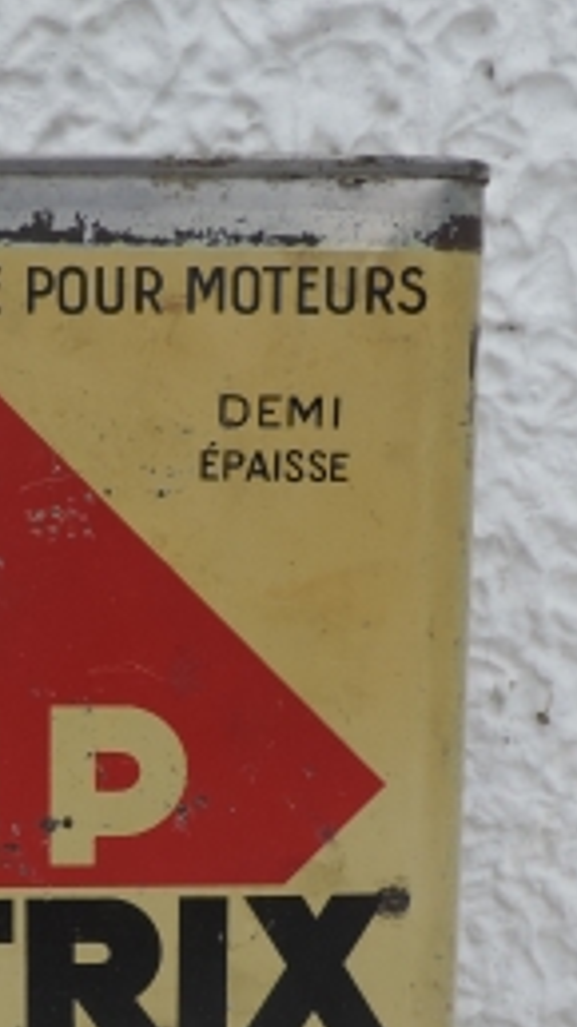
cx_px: 76
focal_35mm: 71
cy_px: 800
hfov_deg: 16.8
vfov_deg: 29.2
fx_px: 1932
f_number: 3.1
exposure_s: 1/125
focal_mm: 4.9
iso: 80
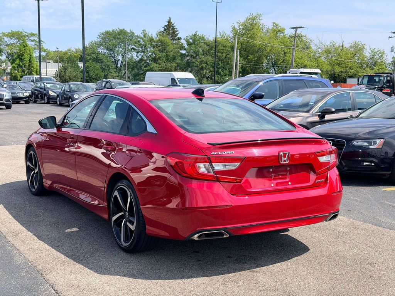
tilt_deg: -5.7
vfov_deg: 30.3
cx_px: 198
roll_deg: -1.4
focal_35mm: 48
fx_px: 548
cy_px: 148
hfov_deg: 39.7
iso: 64
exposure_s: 1/2577
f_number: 1.78
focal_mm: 6.76
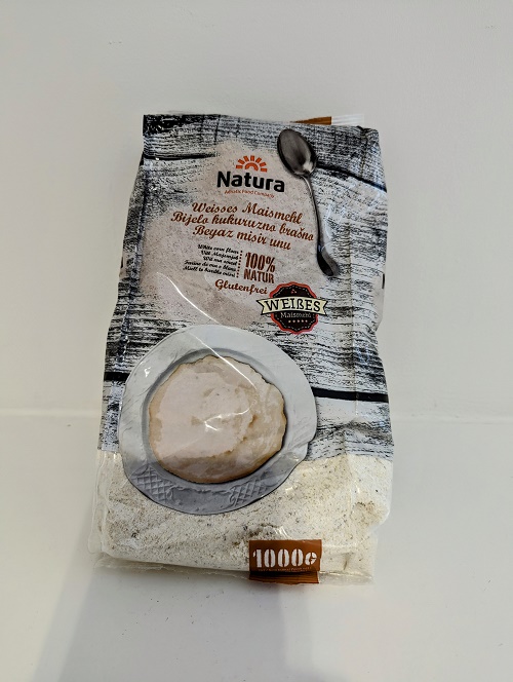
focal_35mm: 24
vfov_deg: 71.5
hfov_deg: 56.9
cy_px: 341
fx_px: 473
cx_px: 256
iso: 61
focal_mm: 6.81
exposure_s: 1/23.8
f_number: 1.85
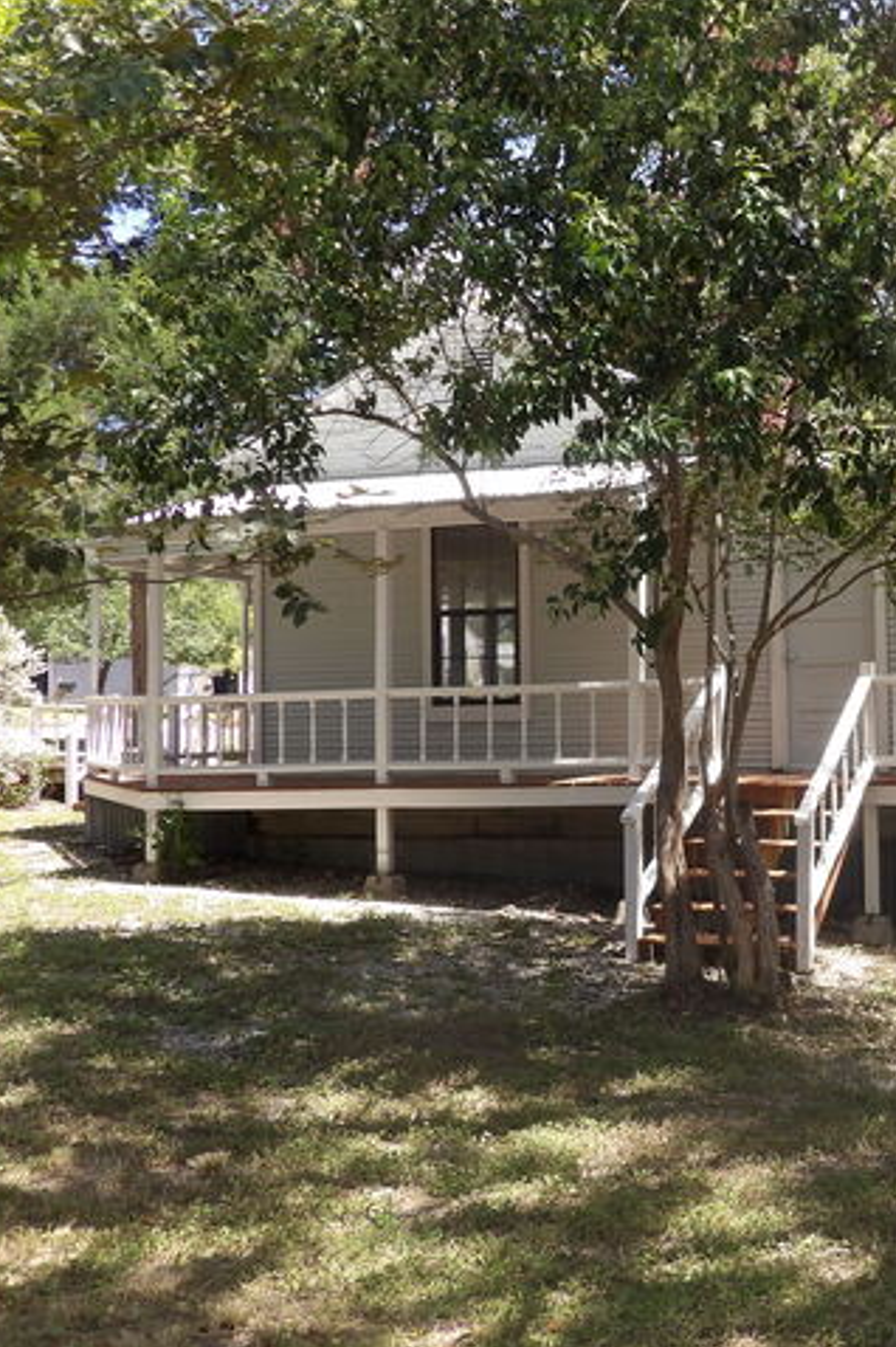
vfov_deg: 42.8
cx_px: 772
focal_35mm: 46
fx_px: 1720
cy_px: 674
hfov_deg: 28.3
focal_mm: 5.9
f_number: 3.6
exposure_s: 1/249
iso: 100
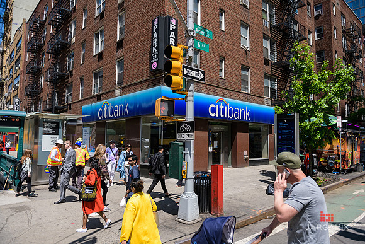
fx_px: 243
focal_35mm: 24
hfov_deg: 73.7
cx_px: 182
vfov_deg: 53.2
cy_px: 122
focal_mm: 24
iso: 200
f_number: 4
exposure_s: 1/2000
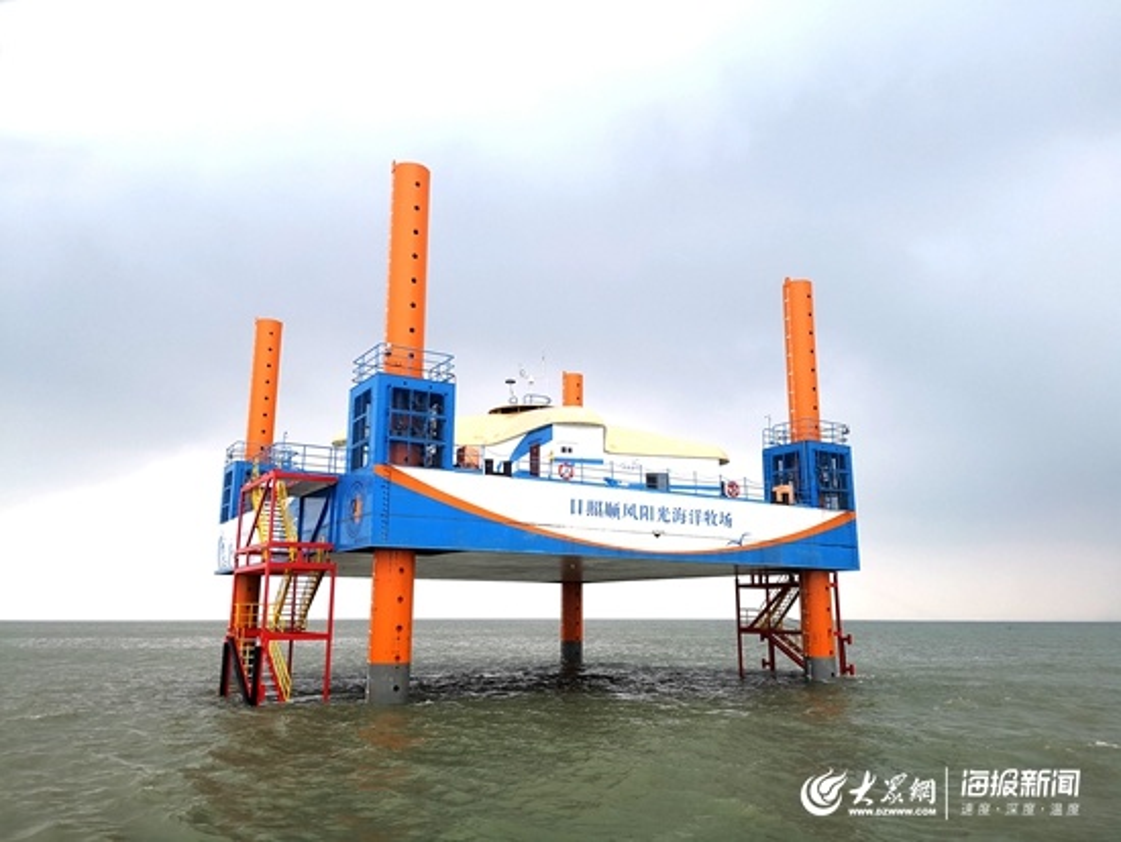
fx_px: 875
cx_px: 560
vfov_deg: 51.4
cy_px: 421
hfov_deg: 65.3
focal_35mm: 27
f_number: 1.8
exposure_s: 1/507
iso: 50
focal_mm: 3.95
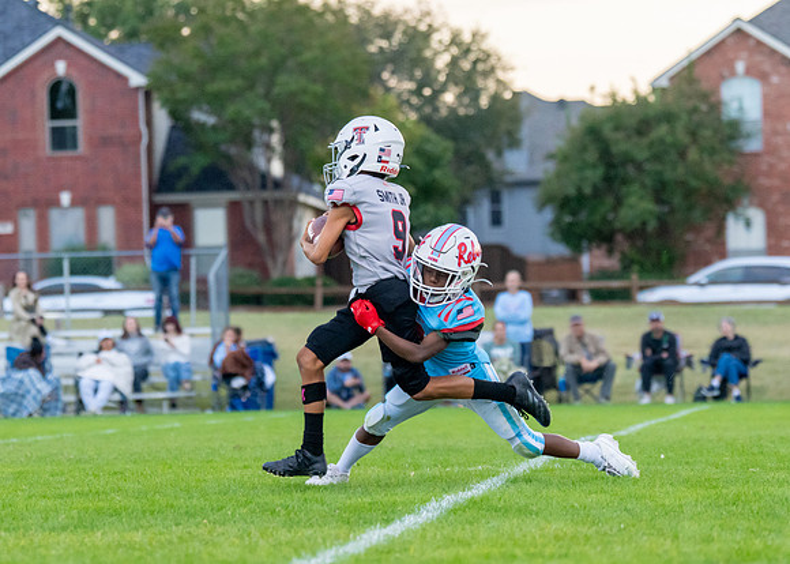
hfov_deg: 10.2
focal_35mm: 197
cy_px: 232
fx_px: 4420
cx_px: 350
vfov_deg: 7.3
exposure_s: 1/1250
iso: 1600
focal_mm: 104
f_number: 2.8
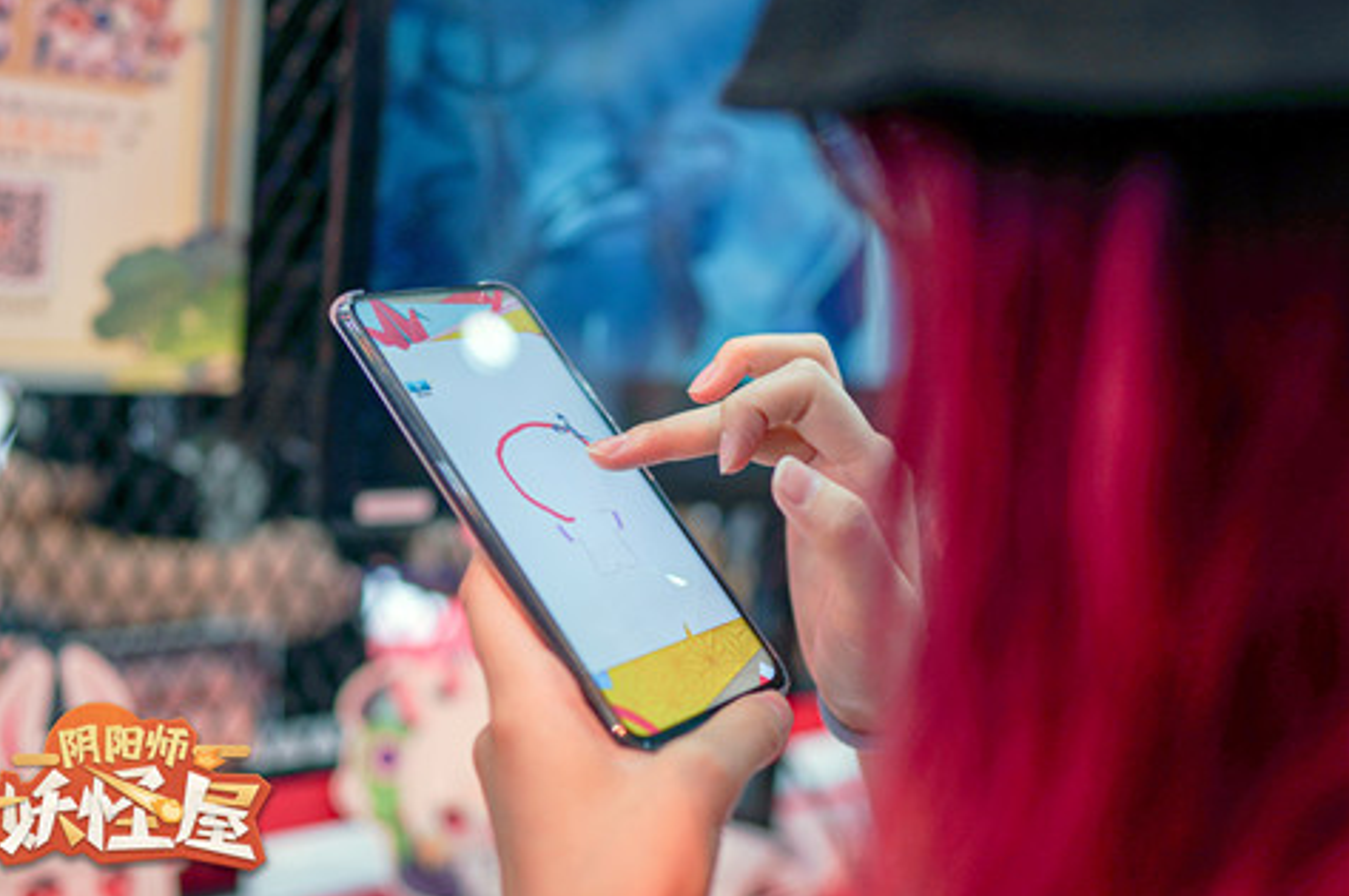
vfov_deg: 35.0
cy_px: 442
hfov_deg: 50.7
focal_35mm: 38
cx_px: 640
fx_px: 1422
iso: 100
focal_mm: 24
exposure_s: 1/320
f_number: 1.4
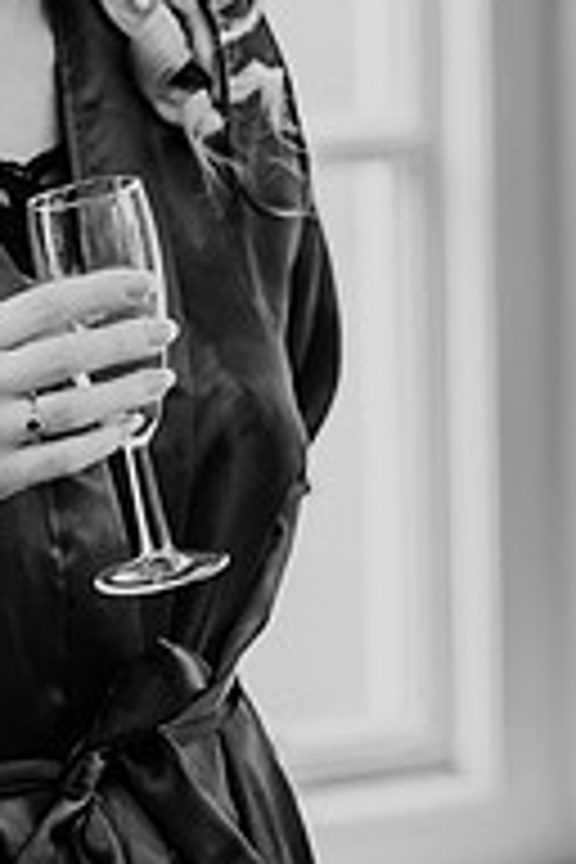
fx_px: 4776
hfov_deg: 6.9
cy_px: -99
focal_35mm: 199
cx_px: -38
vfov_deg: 10.2
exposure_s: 1/160
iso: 250
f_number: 1.8
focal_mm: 85
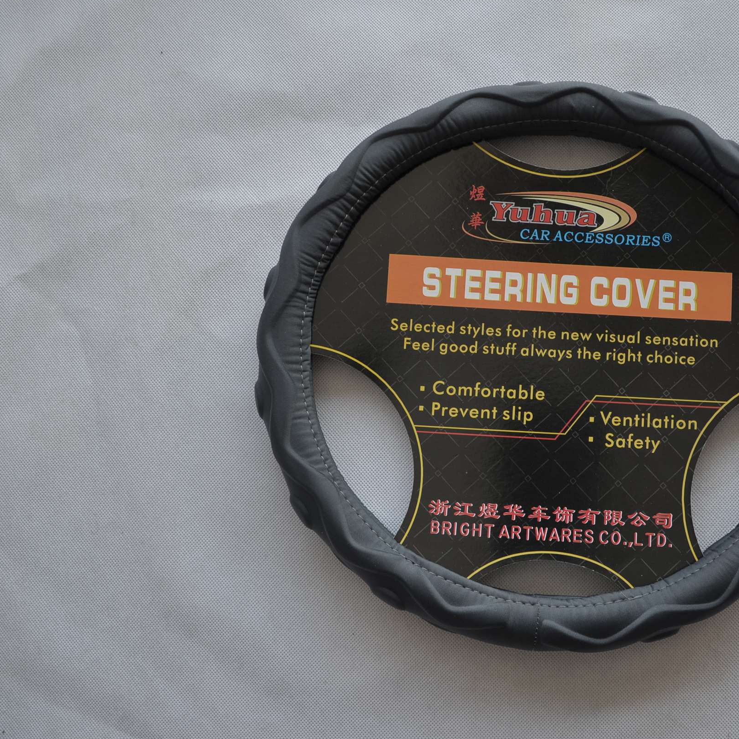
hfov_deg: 46.6
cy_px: 370
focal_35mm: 35
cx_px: 482
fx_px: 845
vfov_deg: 47.2
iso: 200
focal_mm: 18
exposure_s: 1/40
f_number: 4
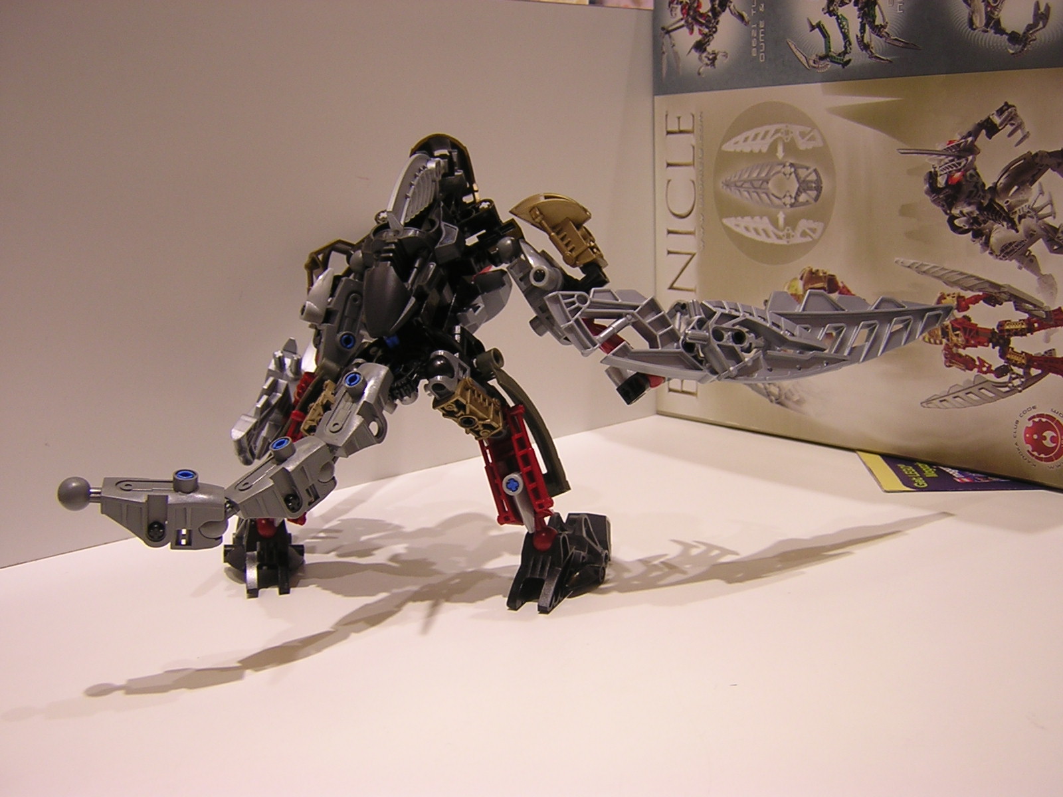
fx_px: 1106
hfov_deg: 51.4
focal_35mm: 36
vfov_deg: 39.7
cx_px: 532
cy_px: 398
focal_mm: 4.7
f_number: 2.6
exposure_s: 1/59.5
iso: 100
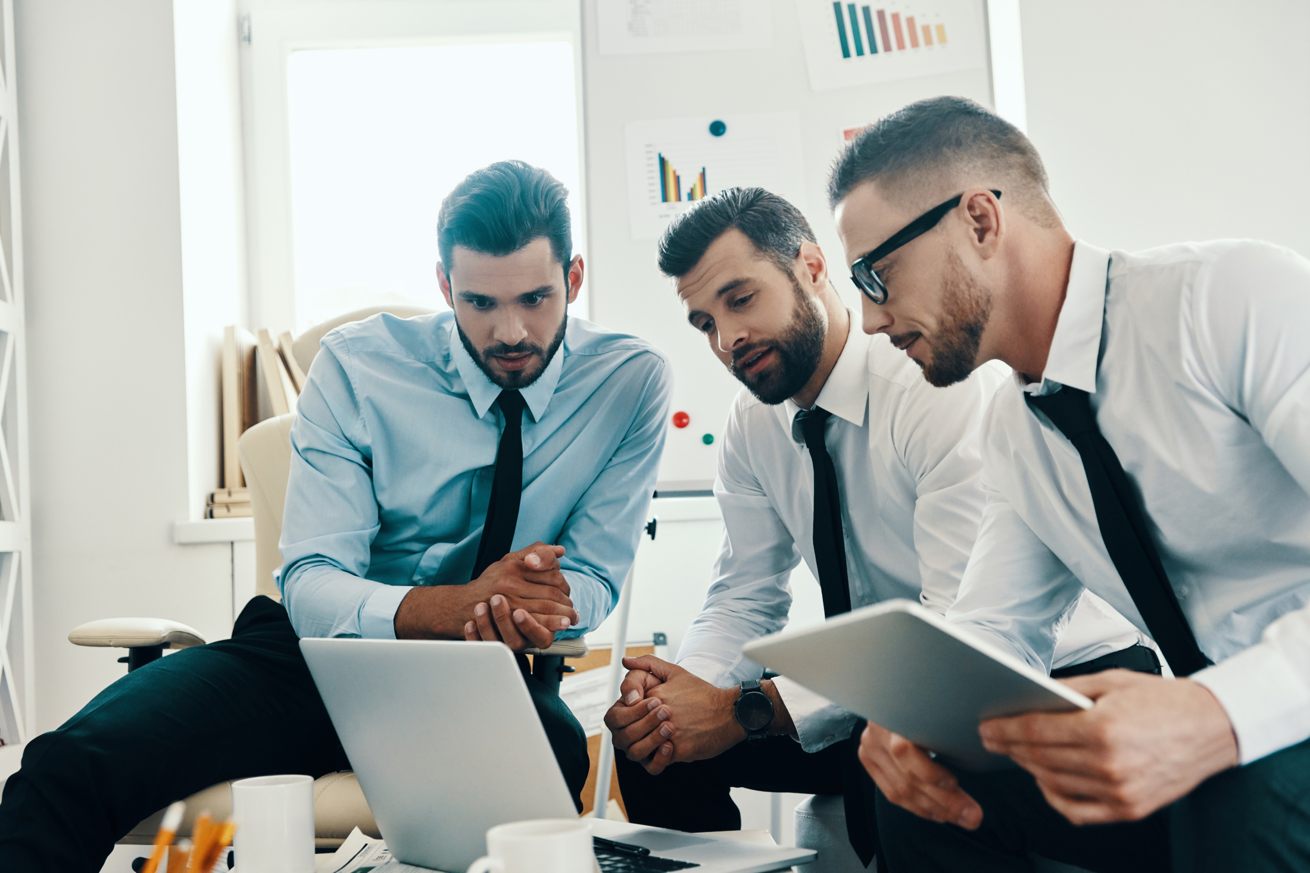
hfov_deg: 43.6
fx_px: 1637
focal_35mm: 45
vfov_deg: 29.9
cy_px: 436
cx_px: 655
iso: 800
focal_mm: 45
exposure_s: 1/125
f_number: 3.5
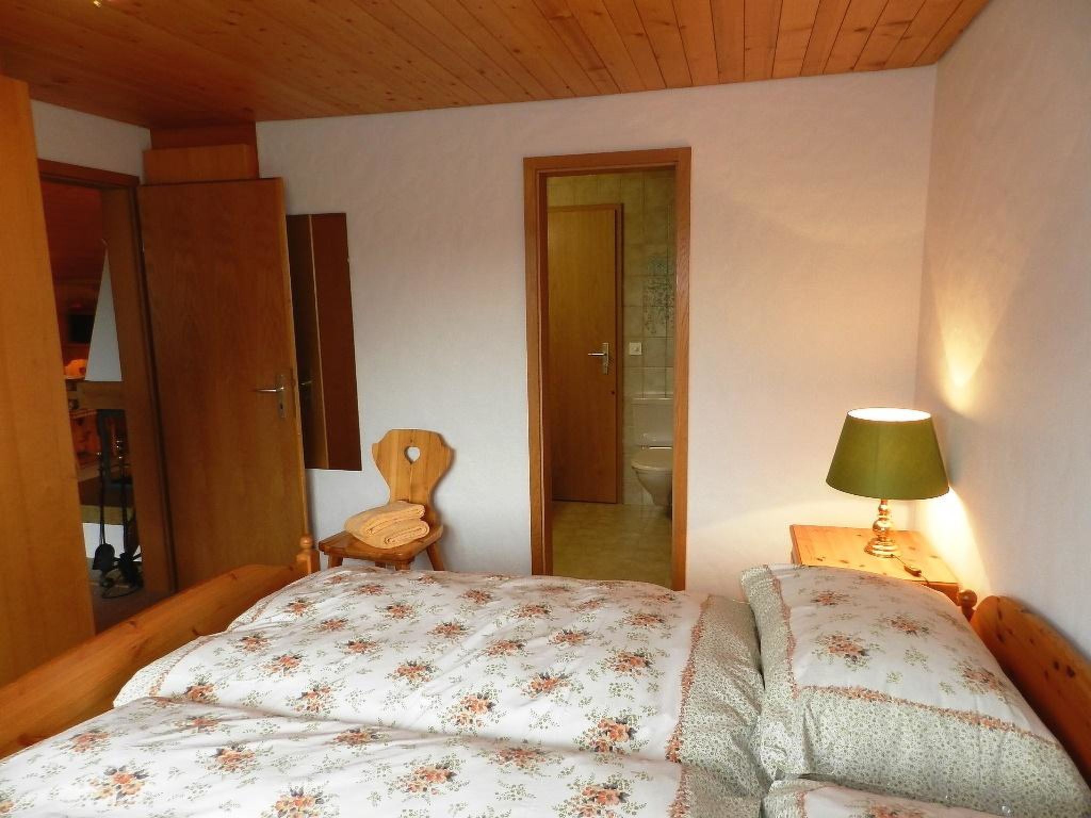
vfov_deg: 58.9
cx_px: 546
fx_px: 725
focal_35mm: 23
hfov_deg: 73.9
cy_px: 409
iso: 200
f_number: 3.4
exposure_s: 1/30
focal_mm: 4
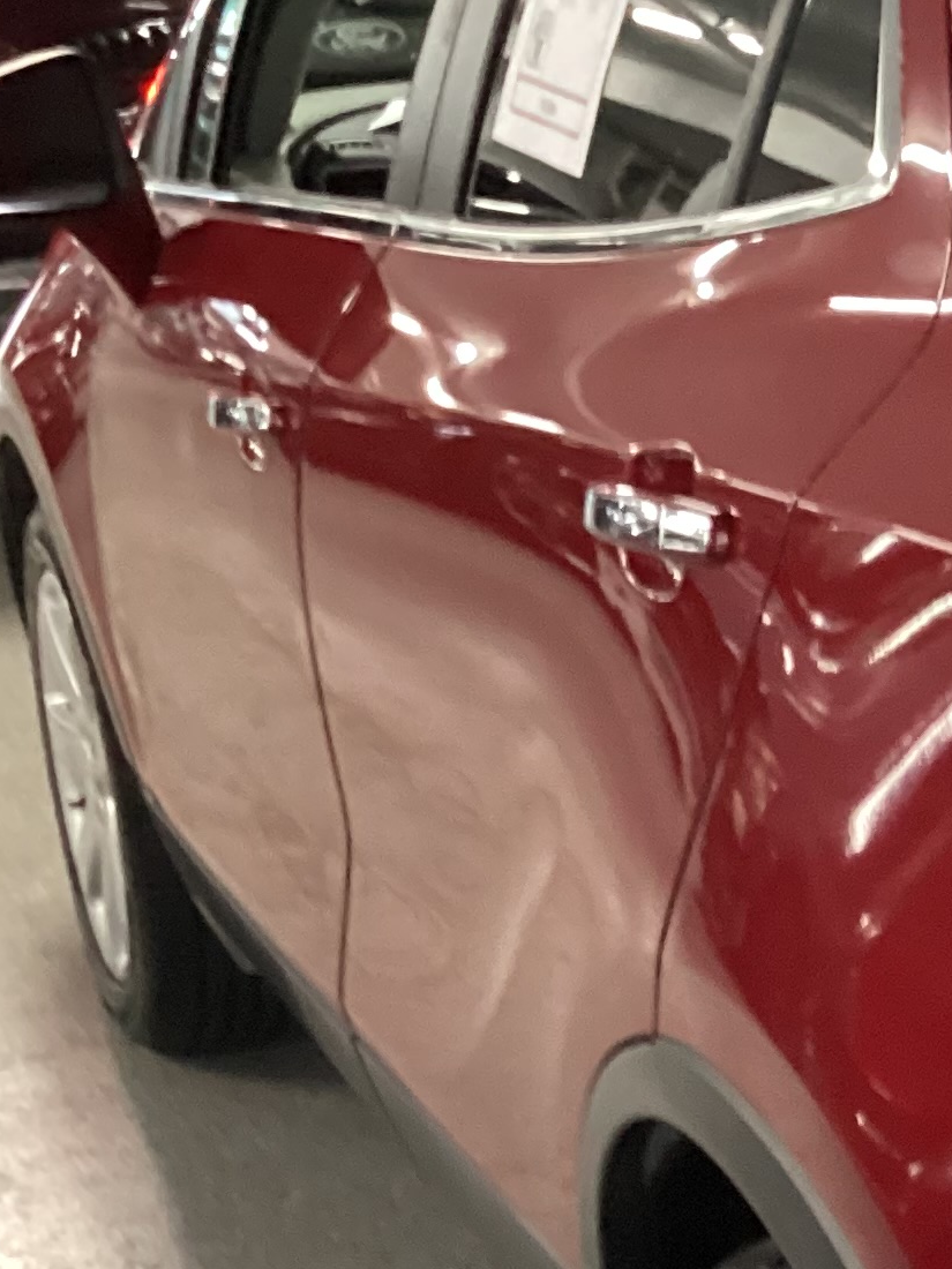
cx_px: 1647
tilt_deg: -20.4
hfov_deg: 14.4
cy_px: 838
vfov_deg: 21.2
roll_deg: -1.0
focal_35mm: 92
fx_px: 3374
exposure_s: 1/33
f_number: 2.4
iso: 400
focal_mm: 3.3
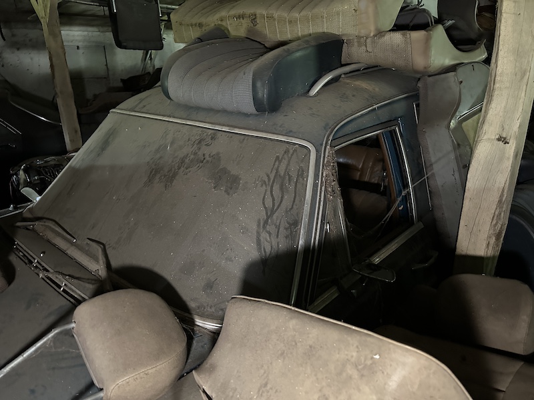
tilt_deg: -19.5
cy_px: 200
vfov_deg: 56.8
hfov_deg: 71.6
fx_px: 370
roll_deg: +3.3
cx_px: 267
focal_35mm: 24
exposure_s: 1/30
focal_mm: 6.86
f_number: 1.78
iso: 1250
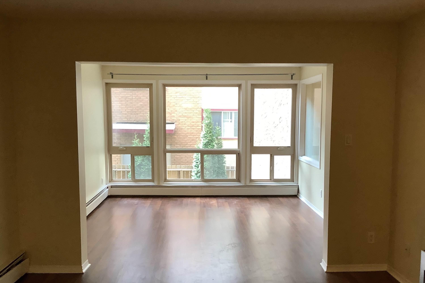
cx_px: 209
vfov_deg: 39.9
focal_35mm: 33
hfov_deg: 57.2
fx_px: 390
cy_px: 154
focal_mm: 3.3
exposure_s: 1/60
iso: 125
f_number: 2.4
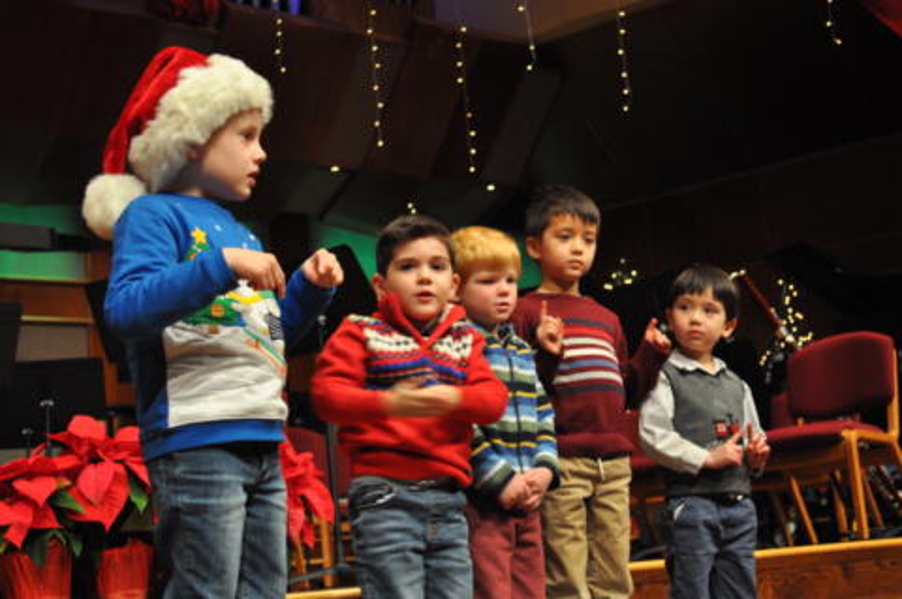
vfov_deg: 25.0
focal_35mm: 54
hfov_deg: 36.9
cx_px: 451
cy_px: 300
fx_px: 1352
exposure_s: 1/40
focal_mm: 36
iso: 800
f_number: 5
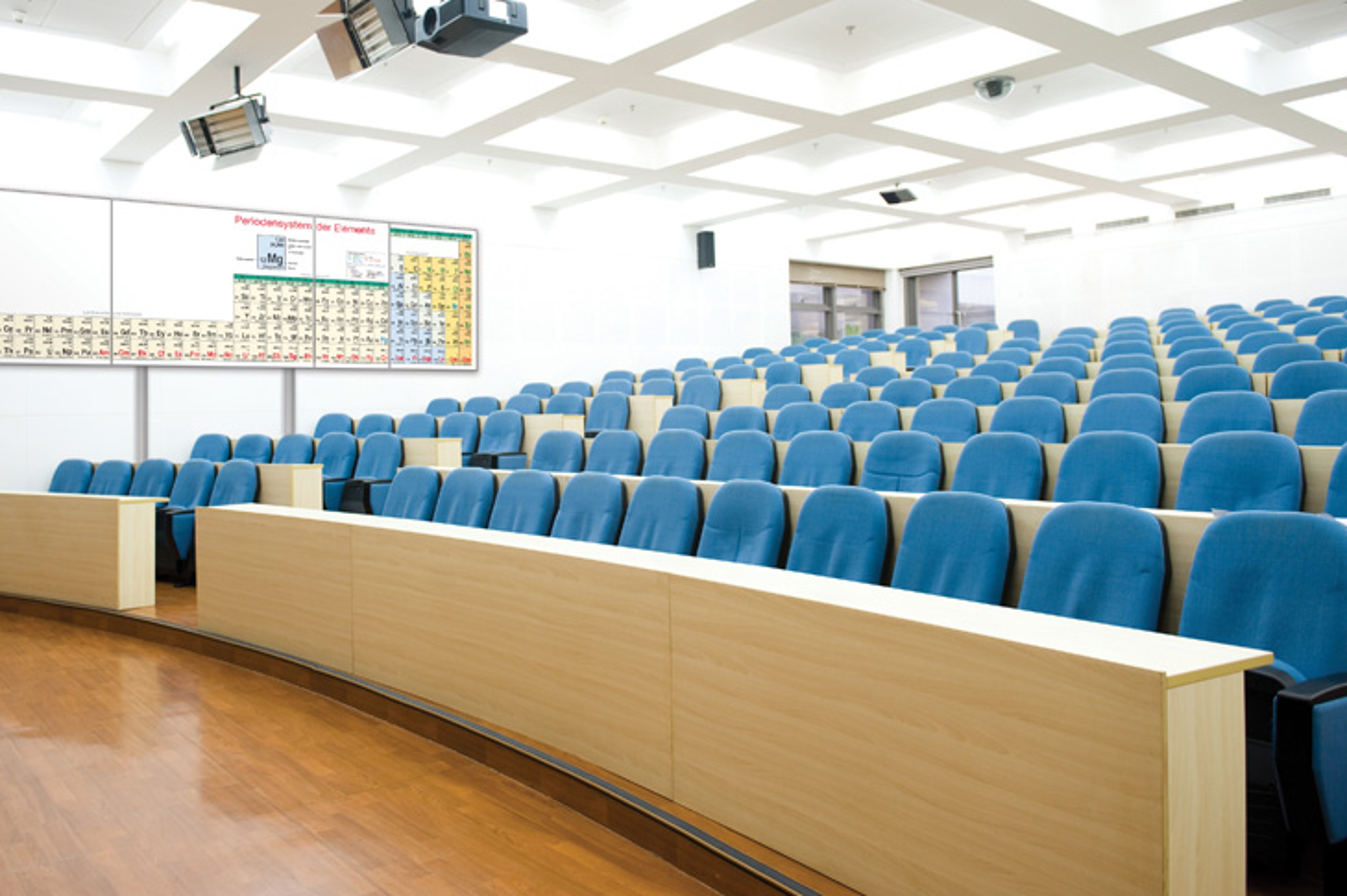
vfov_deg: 46.2
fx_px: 1047
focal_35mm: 28
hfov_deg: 65.2
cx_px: 576
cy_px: 384
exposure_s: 1/80
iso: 500
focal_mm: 24
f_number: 3.2
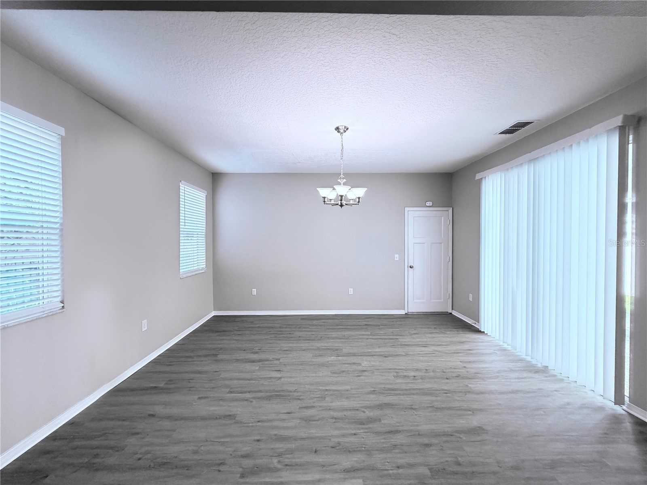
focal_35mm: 14
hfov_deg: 102.1
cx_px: 324
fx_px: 262
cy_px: 242
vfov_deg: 85.7
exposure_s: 1/60
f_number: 2.2
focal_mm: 2.22
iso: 400
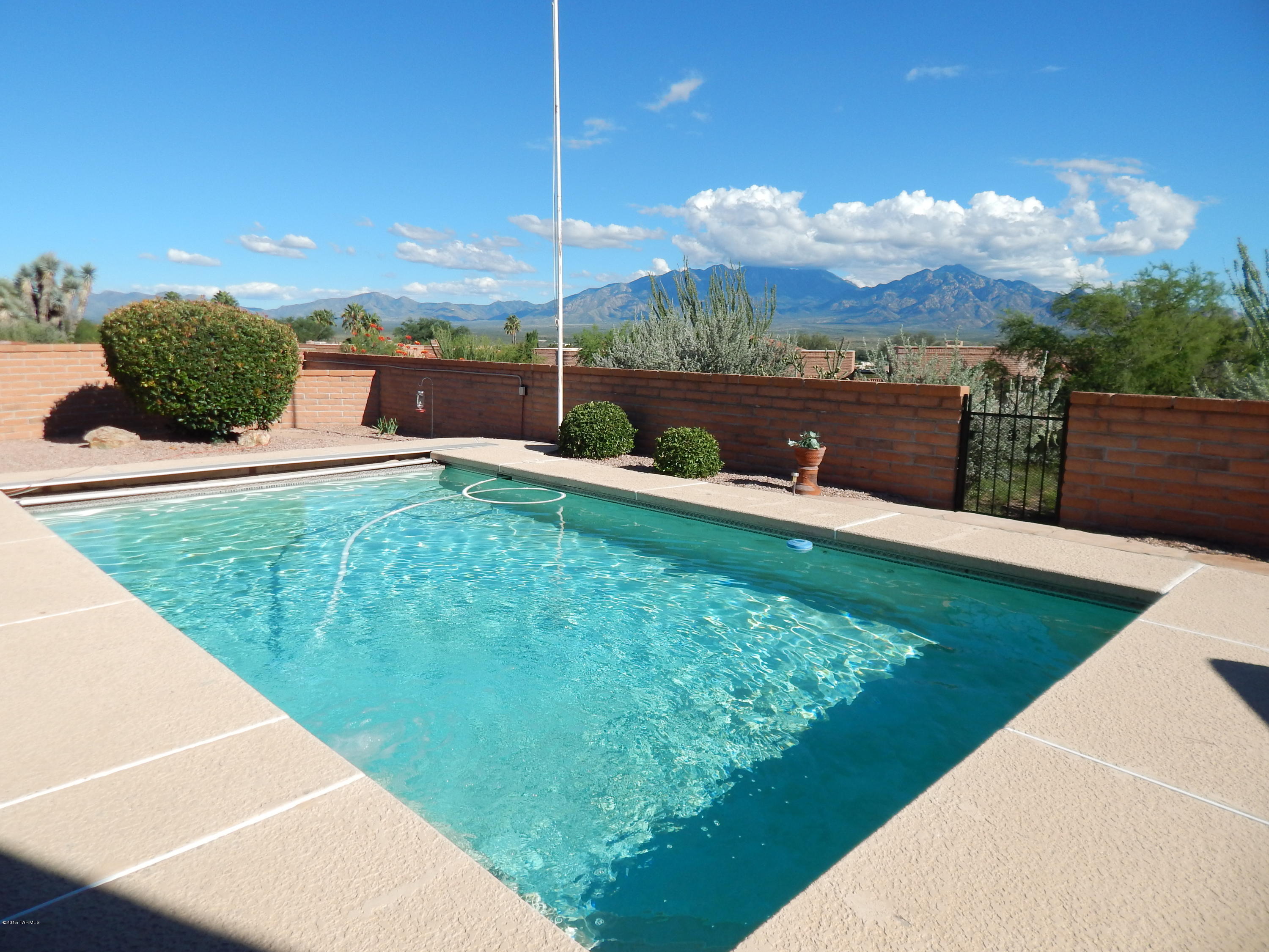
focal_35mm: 23
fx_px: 843
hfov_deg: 73.9
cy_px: 476
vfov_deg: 58.9
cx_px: 634
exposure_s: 1/500
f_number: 6
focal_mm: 4
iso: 125
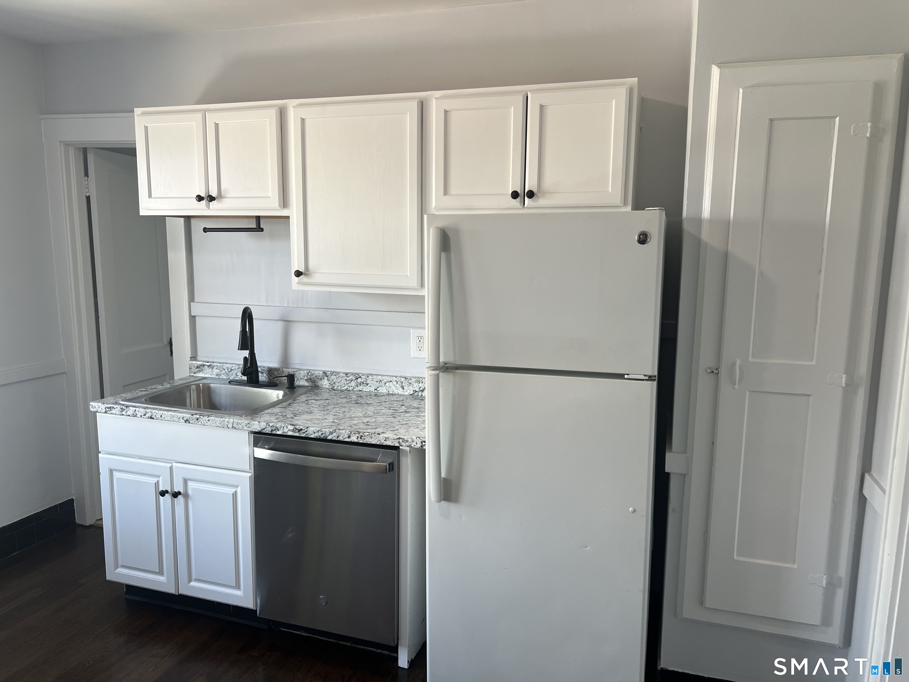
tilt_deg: -8.7
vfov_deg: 53.1
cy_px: 341
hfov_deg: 67.3
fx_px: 683
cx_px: 454
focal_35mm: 26
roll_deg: -0.4
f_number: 1.5
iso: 80
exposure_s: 1/120
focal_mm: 5.7
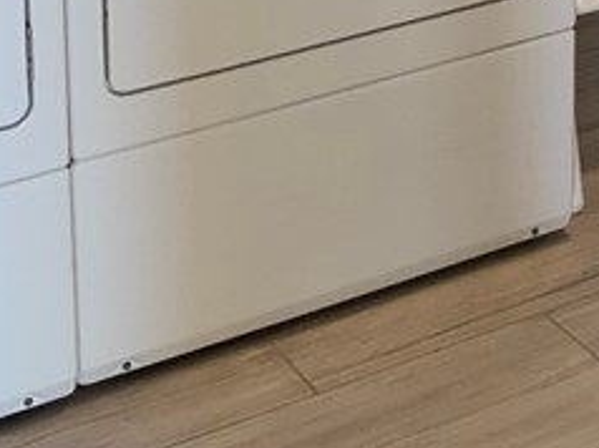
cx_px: 841
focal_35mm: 125
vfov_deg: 10.7
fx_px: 2161
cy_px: -478
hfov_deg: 14.9
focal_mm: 3
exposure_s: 1/120
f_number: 1.8
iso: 64
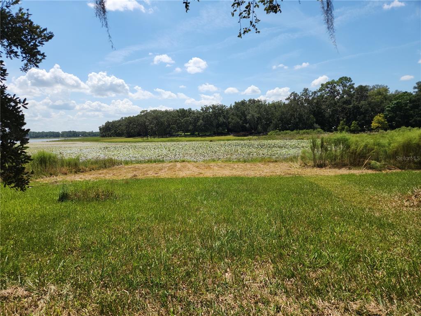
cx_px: 210
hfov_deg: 73.9
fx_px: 280
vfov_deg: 58.9
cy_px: 158
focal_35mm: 23
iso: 20
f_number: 1.8
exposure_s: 1/1973
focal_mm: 5.4
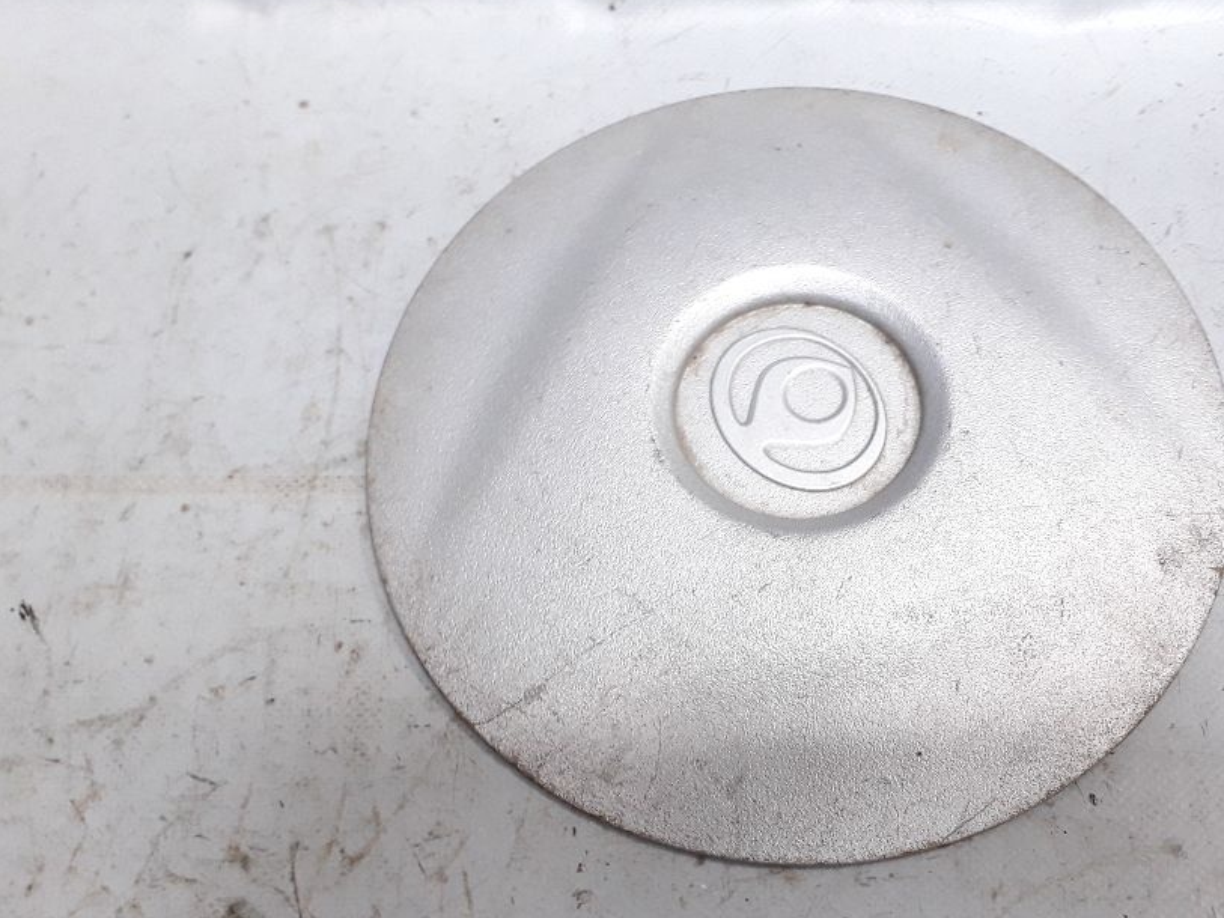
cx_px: 744
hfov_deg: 53.5
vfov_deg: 41.8
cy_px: 439
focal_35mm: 34
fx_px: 1202
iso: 160
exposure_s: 1/40
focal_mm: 3.6
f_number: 1.9
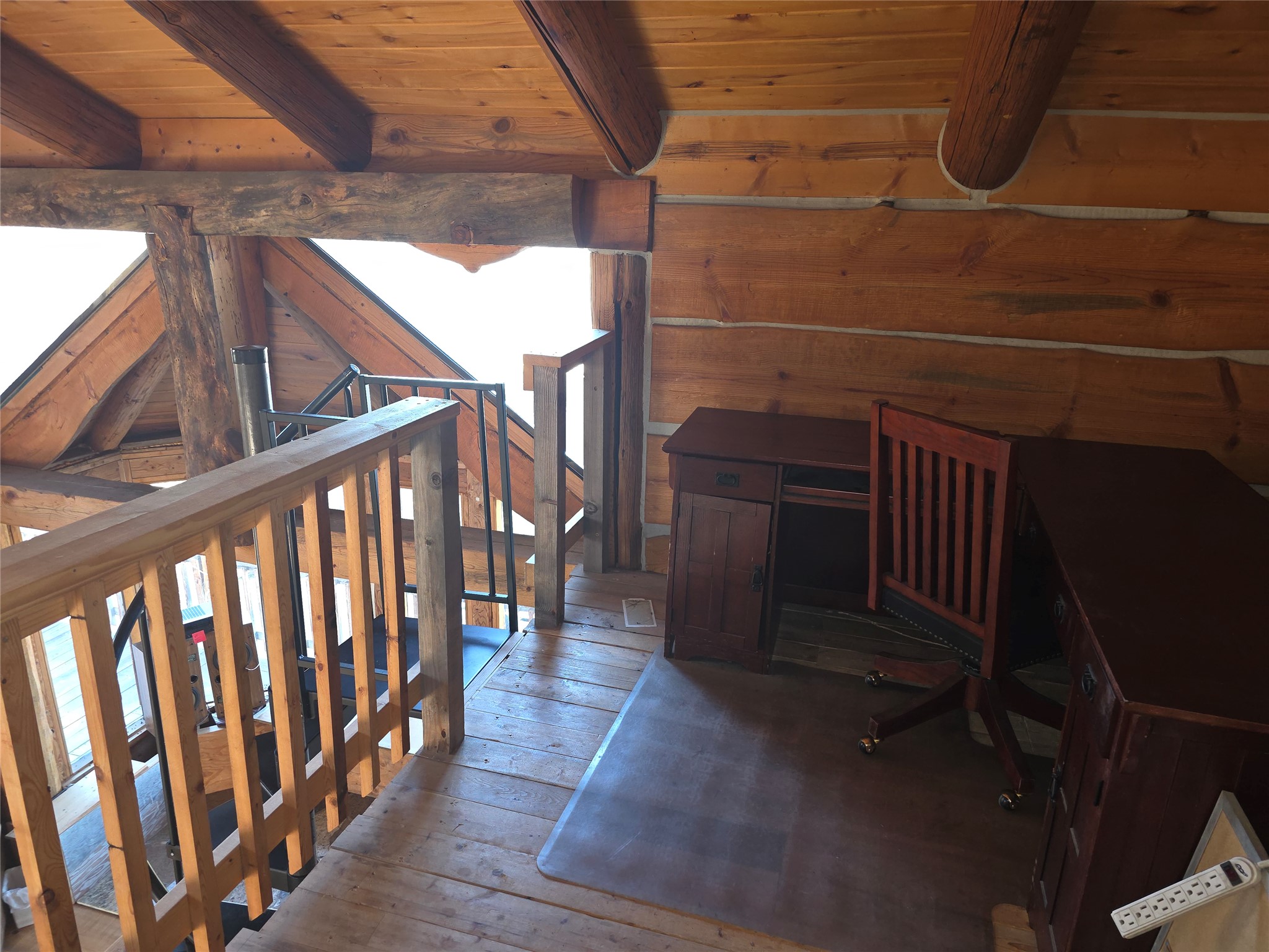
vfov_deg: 58.9
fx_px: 843
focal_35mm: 23
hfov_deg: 73.9
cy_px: 476
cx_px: 634
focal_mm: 6.3
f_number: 1.7
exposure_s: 1/24
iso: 125
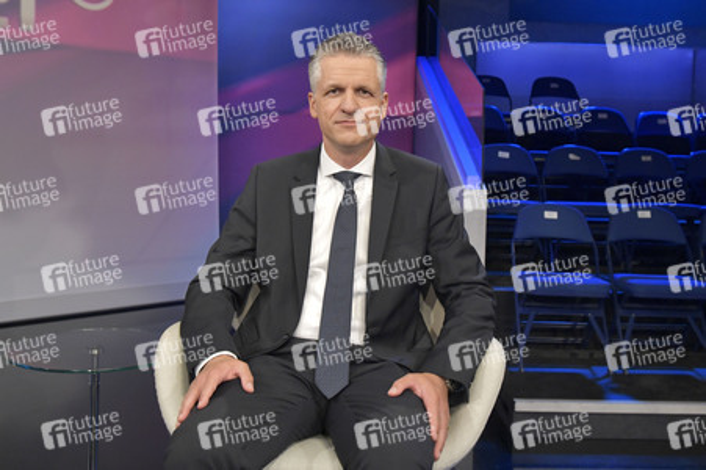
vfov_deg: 41.1
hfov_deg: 58.8
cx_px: 353
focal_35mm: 32
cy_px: 235
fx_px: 627
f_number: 5.6
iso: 2500
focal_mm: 32
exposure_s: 1/200
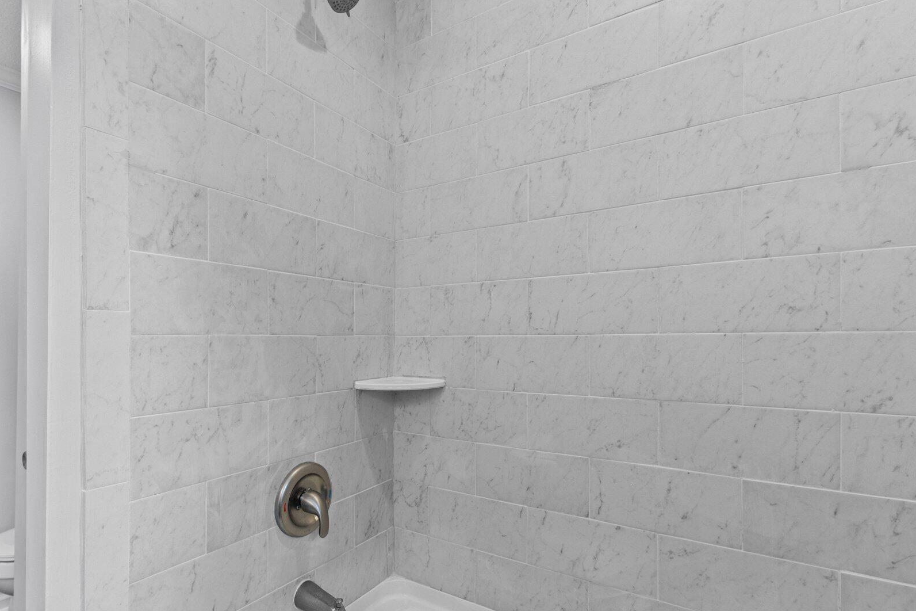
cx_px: 411
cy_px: 314
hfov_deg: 89.7
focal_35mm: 18
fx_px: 458
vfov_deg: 67.4
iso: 400
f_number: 9
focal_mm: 14
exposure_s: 1/4
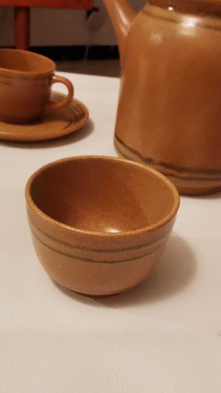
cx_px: 135
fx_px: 406
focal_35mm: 39
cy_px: 196
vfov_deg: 51.6
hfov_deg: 30.3
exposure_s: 1/20
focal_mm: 2.35
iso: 640
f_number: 2.2
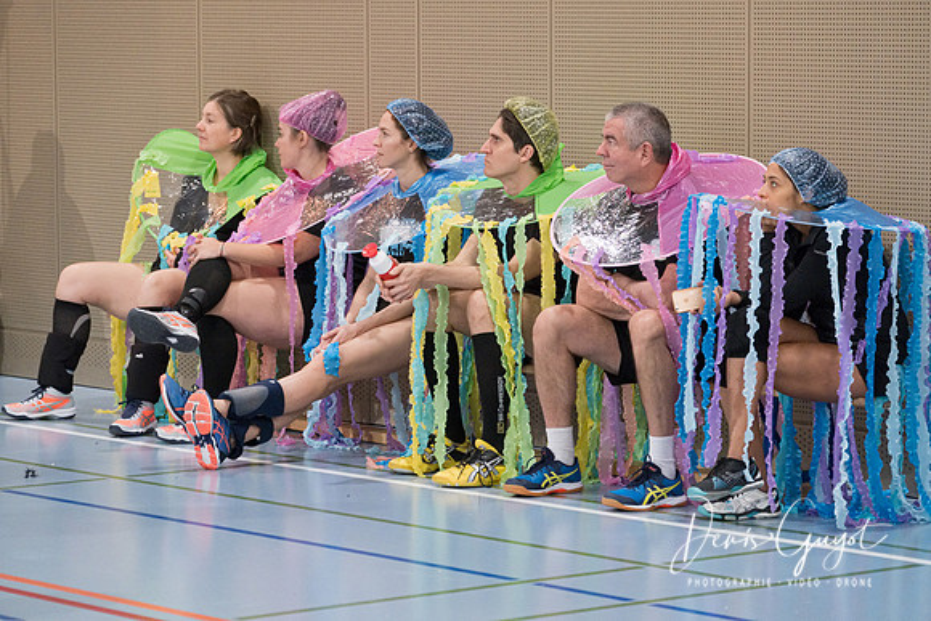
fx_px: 3744
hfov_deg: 14.2
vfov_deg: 9.5
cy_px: 292
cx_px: 438
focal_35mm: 145
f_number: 2.8
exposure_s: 1/400
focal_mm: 87.1
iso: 6400
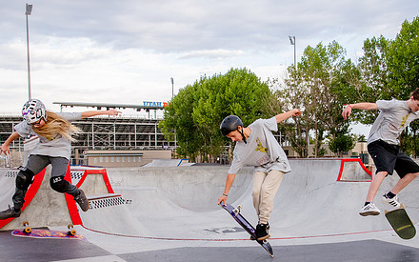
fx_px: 560
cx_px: 244
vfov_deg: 26.2
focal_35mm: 49
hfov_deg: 40.9
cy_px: 180
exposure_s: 1/400
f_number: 9
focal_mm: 31
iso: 2500
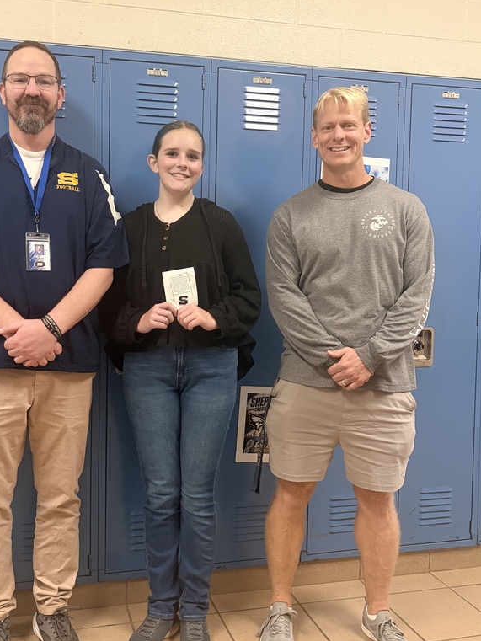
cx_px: 166
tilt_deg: -2.8
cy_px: 292
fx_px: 648
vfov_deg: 52.5
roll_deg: -0.4
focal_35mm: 35
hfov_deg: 40.3
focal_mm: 5.96
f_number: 1.6
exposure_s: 1/60
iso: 250
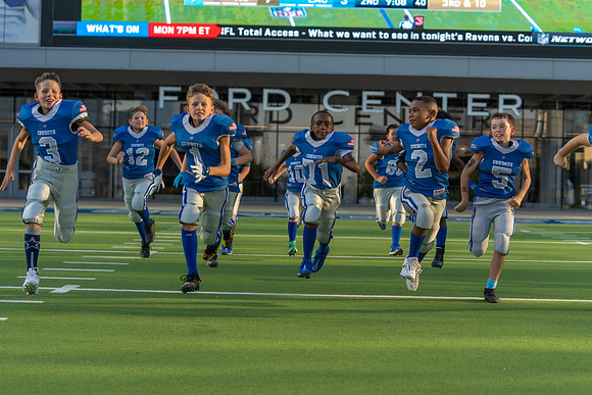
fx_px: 1151
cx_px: 296
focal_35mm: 70
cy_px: 198
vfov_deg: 19.5
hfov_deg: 28.8
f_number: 3.5
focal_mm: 70
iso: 320
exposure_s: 1/1000
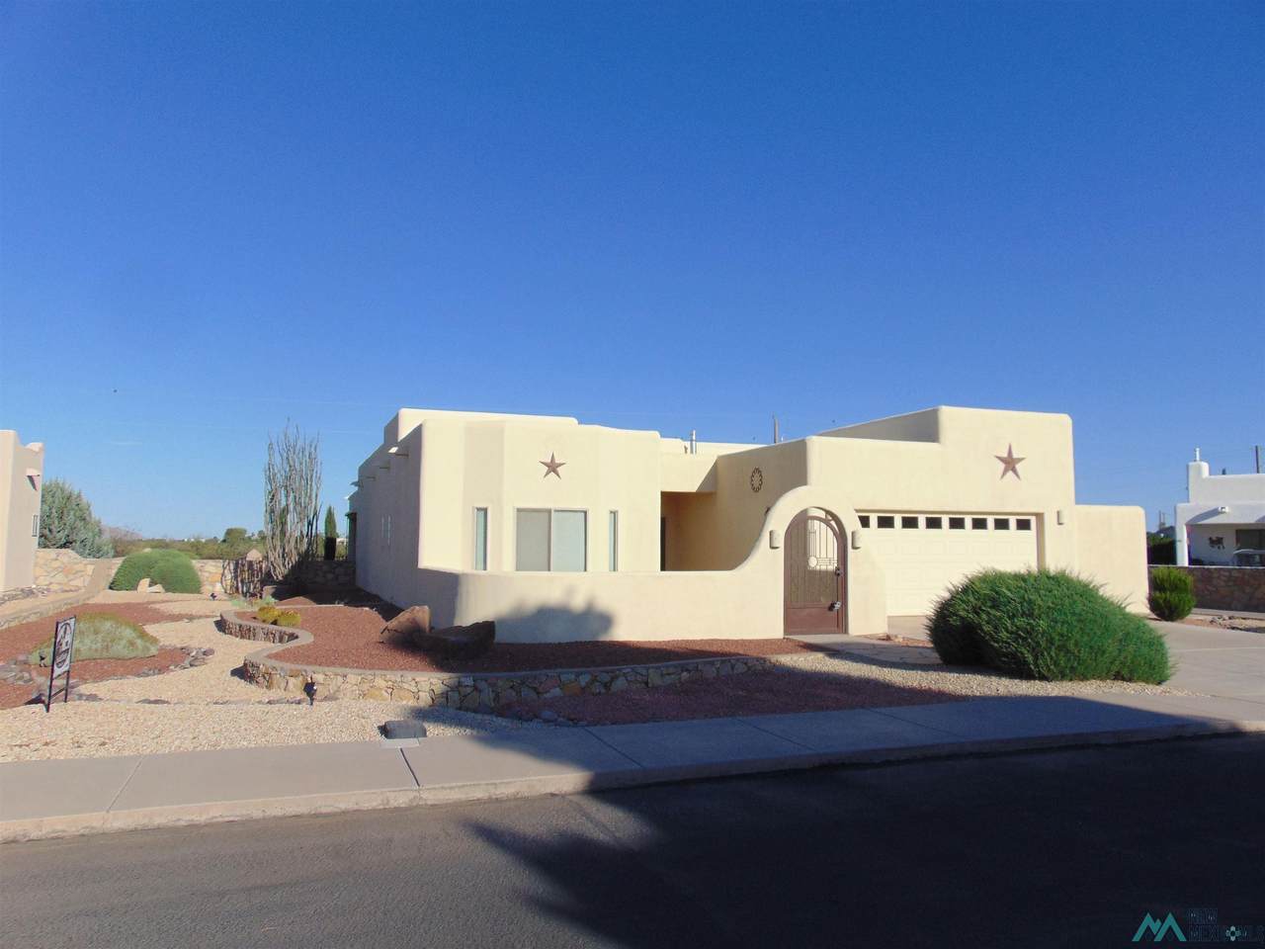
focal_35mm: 25
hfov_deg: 69.4
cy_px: 474
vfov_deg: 54.9
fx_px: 914
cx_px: 632
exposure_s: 1/320
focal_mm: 4.5
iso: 80
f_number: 7.7
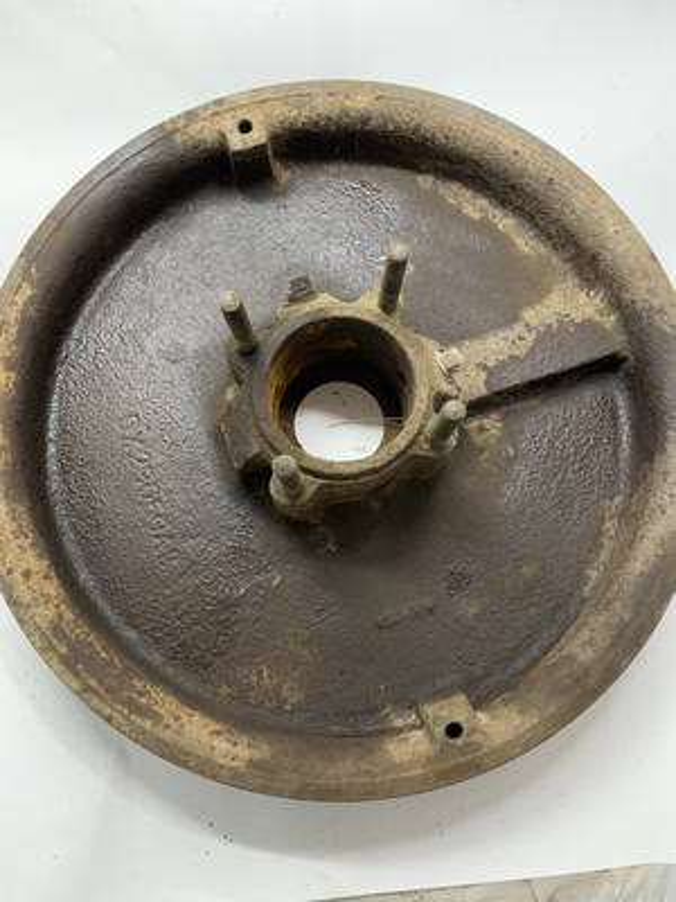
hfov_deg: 53.1
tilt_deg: -78.5
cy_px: 451
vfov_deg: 67.3
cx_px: 338
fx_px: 677
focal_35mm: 26
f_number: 1.8
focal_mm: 4.25
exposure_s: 1/60
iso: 125
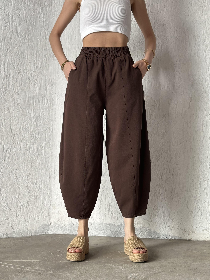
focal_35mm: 48
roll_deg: -0.7
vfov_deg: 39.7
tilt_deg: +2.1
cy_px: 140
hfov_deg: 30.3
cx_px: 105
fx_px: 388
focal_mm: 6.86
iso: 125
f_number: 1.78
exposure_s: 1/121
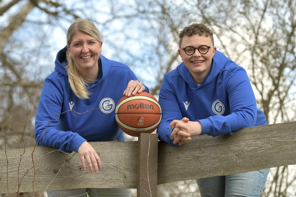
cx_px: 148
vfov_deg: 9.0
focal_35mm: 153
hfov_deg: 13.4
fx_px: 1258
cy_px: 98
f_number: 3.5
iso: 100
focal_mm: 102
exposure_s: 1/500
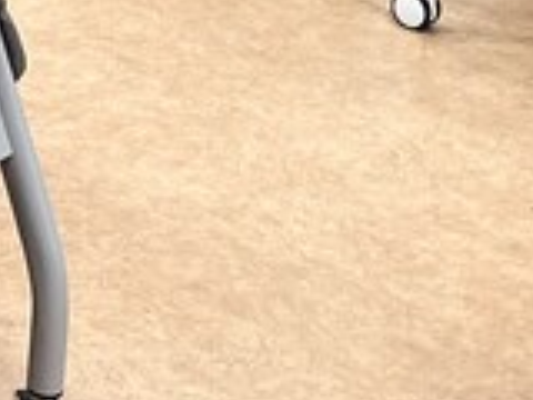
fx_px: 2402
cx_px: -360
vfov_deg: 8.4
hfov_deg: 11.9
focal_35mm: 156
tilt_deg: -7.4
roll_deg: -1.3
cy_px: -673
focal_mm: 5.1
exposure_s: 1/120
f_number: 1.6
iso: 100
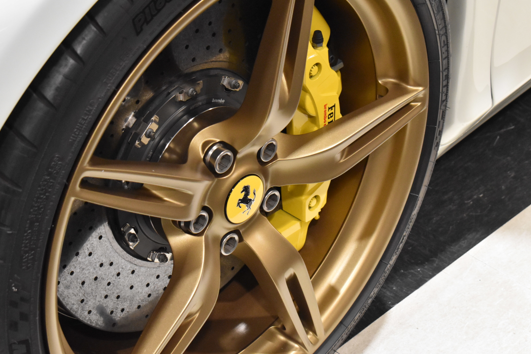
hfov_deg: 21.6
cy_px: 187
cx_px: 254
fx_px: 1395
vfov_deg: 14.5
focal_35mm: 95
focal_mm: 55
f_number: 8
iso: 3200
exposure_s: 1/100
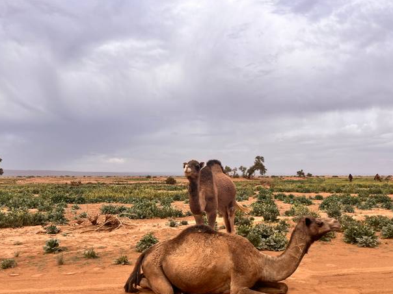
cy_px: 172
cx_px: 207
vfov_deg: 45.3
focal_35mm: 31
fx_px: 352
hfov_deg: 58.3
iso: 50
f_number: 1.6
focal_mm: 5.1
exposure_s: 1/2571
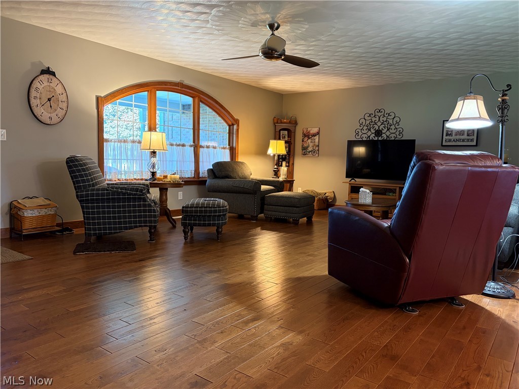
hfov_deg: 67.3
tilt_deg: -4.3
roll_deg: -1.6
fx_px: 390
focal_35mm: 26
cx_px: 260
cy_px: 194
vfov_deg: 53.1
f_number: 1.6
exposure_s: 1/60
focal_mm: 5.96
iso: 250
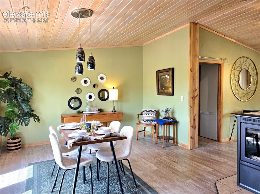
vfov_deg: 58.8
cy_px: 97
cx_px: 130
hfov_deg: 74.0
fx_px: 173
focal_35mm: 23
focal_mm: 6.3
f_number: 1.7
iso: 40
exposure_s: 1/120
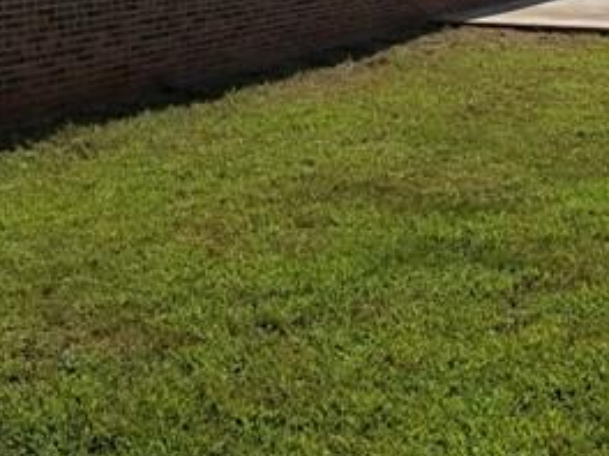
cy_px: -81
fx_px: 1108
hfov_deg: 30.6
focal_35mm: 63
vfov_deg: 21.7
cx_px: 390
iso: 50
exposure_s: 1/3048
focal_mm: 4.25
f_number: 1.7
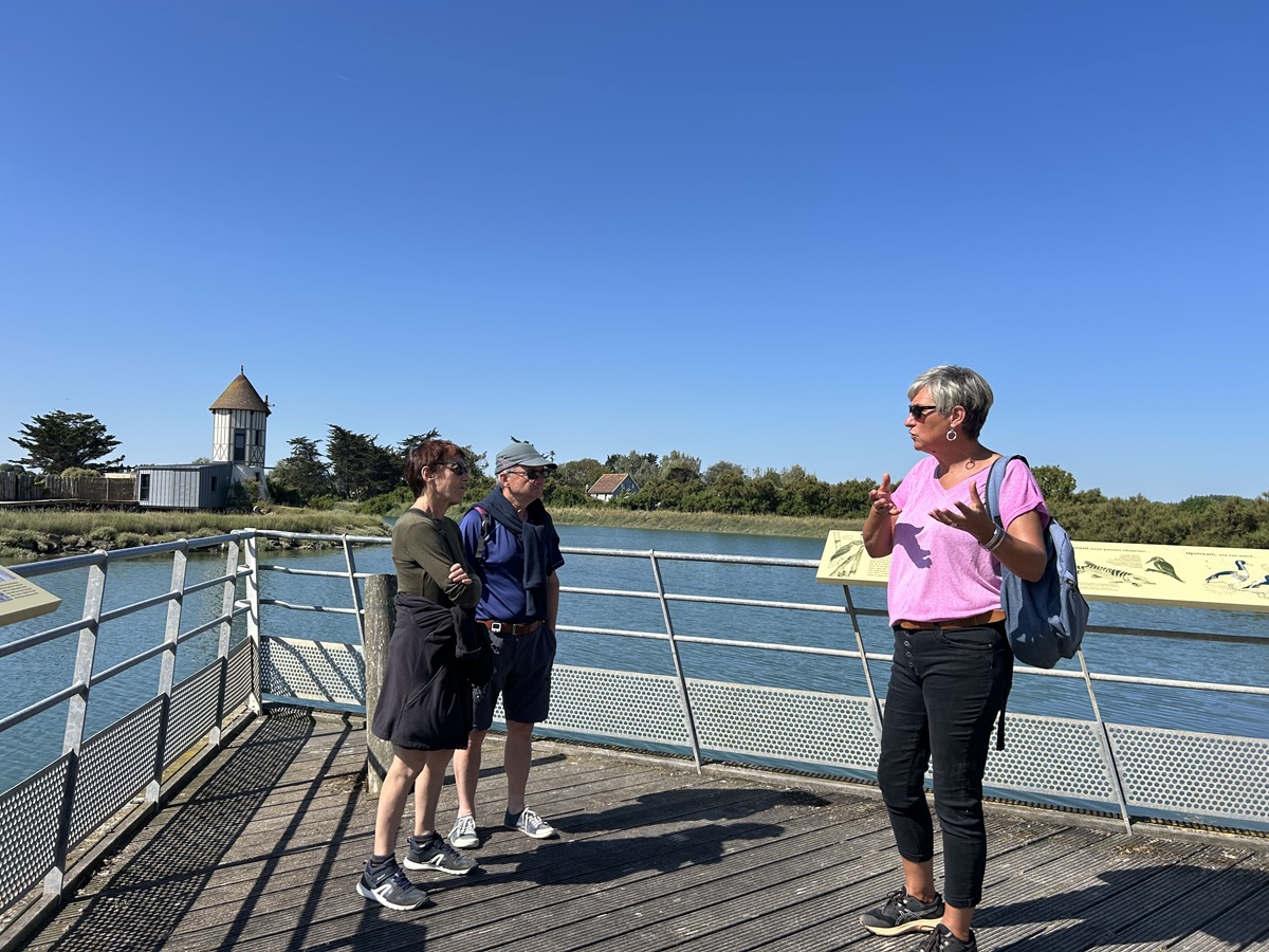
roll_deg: -1.6
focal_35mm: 26
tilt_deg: +1.0
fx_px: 953
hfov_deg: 67.3
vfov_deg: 53.1
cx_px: 634
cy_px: 476
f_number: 1.5
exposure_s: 1/4444
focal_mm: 5.7
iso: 50
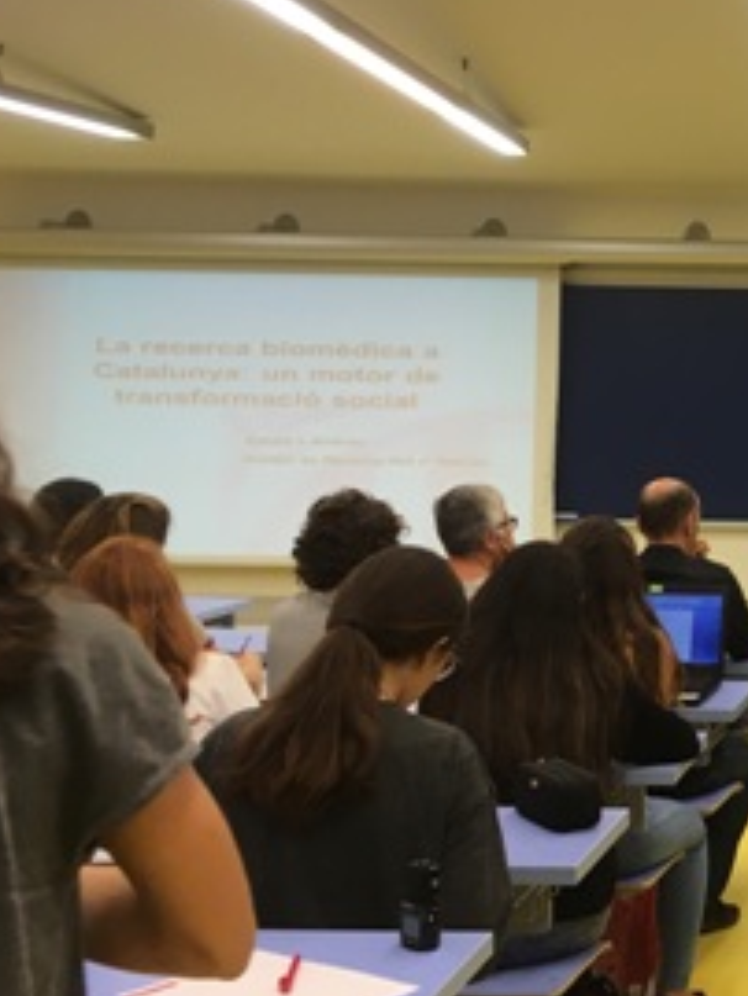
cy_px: 367
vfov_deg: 28.0
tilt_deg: -0.5
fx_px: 1986
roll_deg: -2.1
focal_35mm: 69
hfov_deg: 19.1
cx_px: 1070
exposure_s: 1/33
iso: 25
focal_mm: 4.15
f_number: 2.2
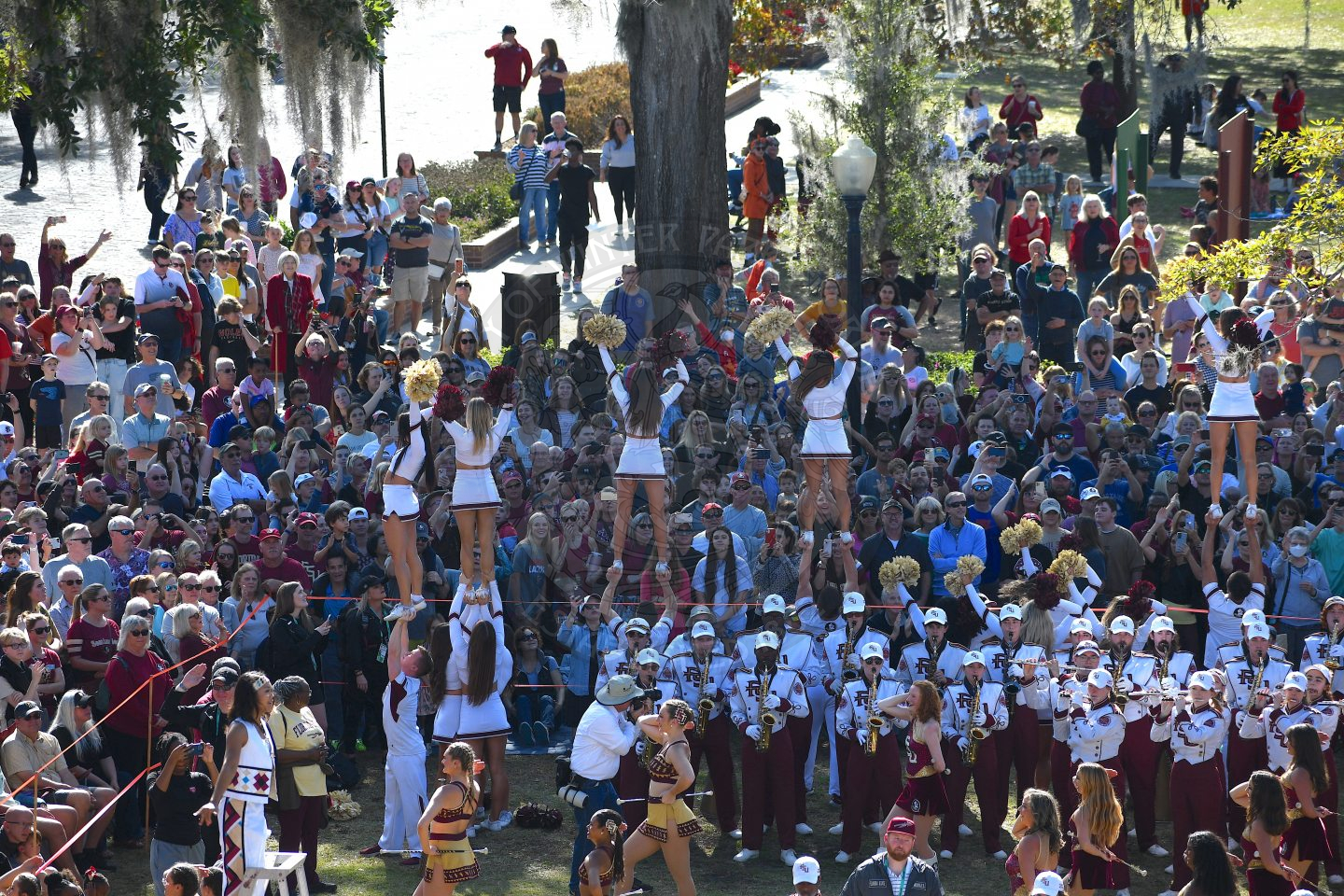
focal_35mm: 195
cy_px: 448
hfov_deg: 10.5
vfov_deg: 7.0
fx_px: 7279
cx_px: 672
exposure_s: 1/400
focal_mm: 130
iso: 100
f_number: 5
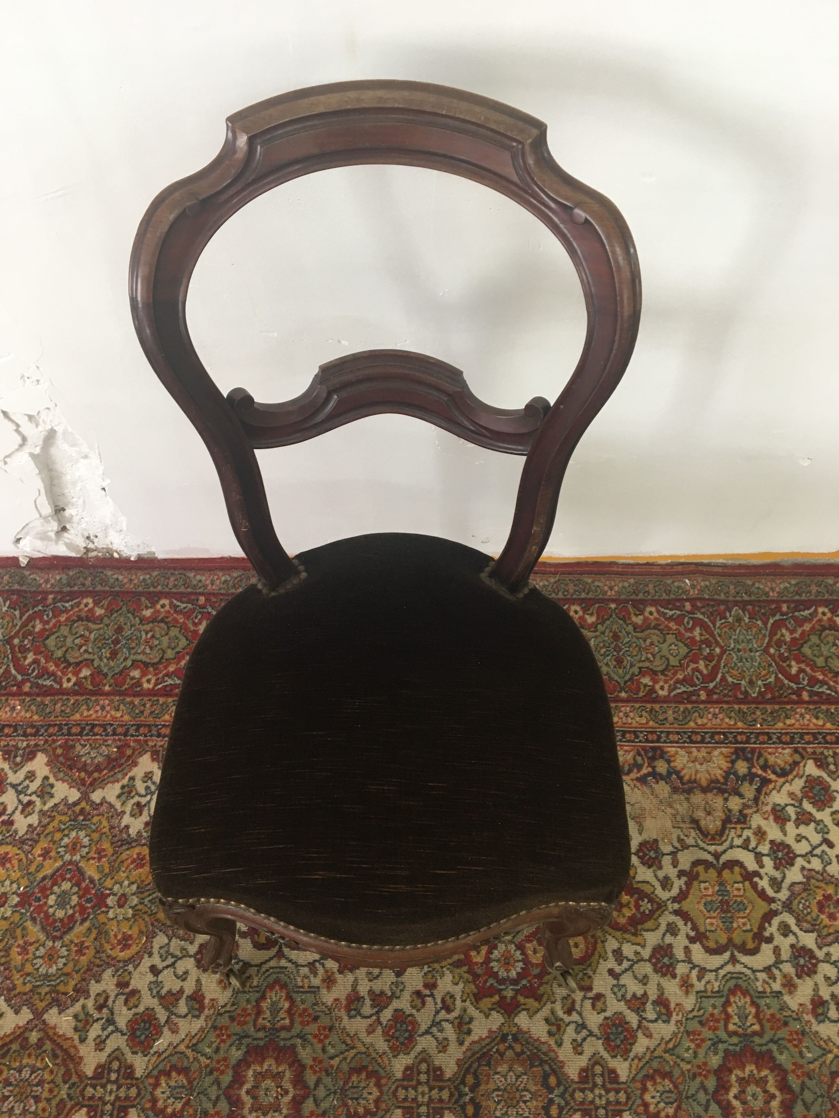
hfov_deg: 48.2
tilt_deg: -56.2
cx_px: 420
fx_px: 937
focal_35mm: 29
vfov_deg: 61.7
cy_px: 559
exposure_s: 1/33
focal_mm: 4.15
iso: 125
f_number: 2.2
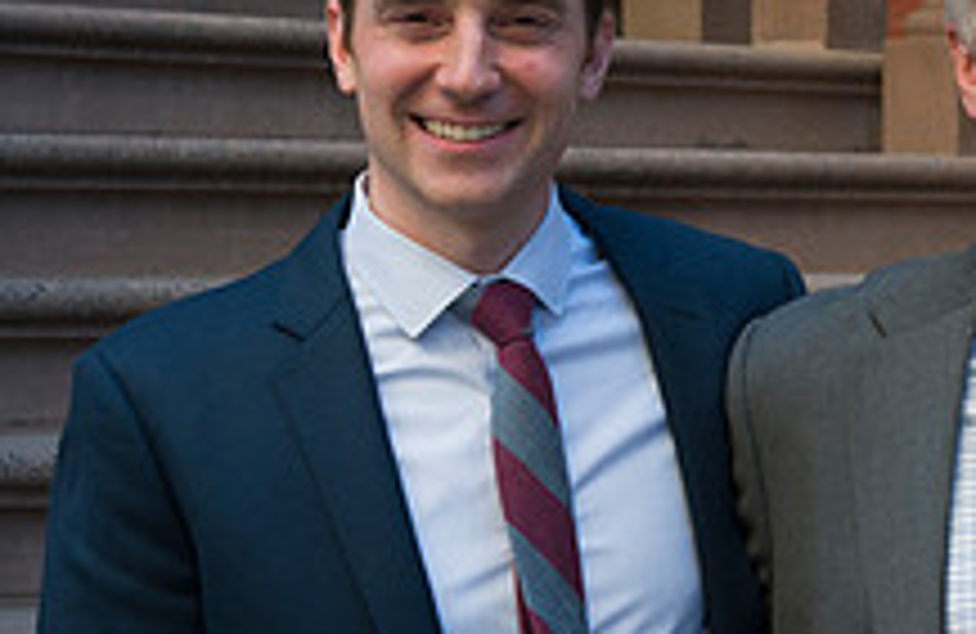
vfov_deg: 8.2
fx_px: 4412
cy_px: 348
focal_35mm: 164
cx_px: 1053
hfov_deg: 12.4
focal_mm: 55
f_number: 8
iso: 800
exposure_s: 1/100
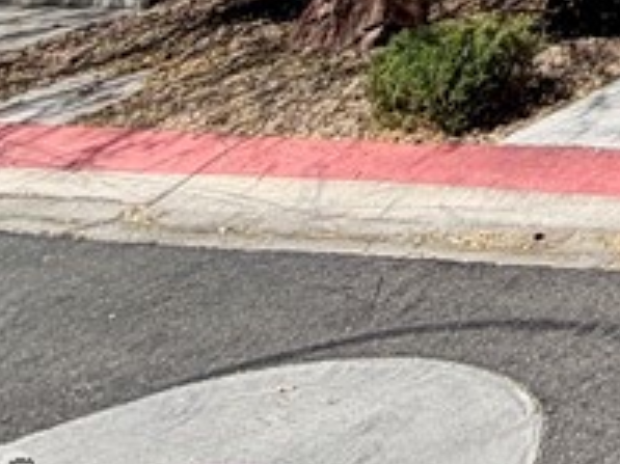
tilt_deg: +13.6
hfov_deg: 17.6
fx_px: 1289
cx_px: 1290
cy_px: -666
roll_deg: +2.5
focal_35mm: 72
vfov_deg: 13.9
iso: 20
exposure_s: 1/809
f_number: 2.2
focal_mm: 2.22
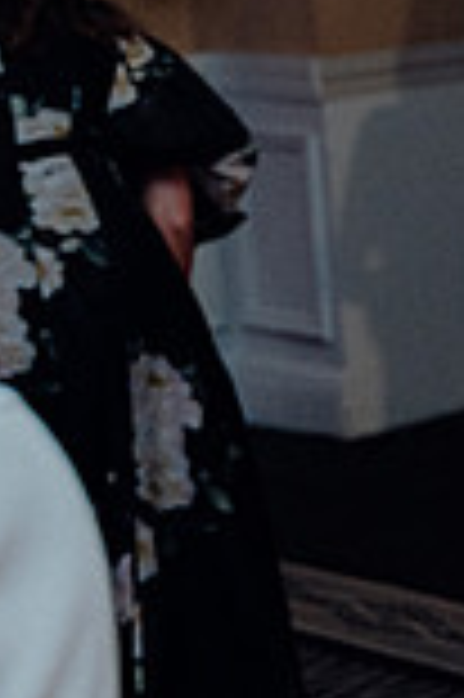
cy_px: 151
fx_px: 2829
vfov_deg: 14.0
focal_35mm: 146
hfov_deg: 8.4
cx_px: 1180
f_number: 3.5
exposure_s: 1/160
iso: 2500
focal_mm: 39
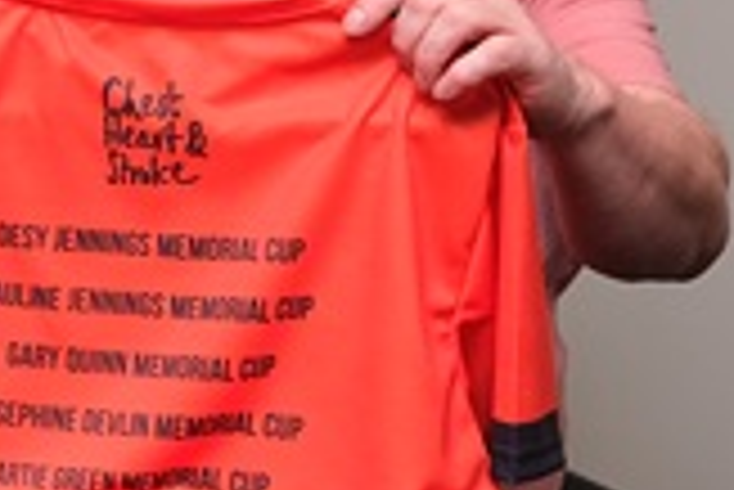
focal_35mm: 147
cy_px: -189
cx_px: -536
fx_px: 3000
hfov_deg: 12.8
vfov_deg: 9.2
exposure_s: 1/125
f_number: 4.5
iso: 400
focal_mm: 26.5
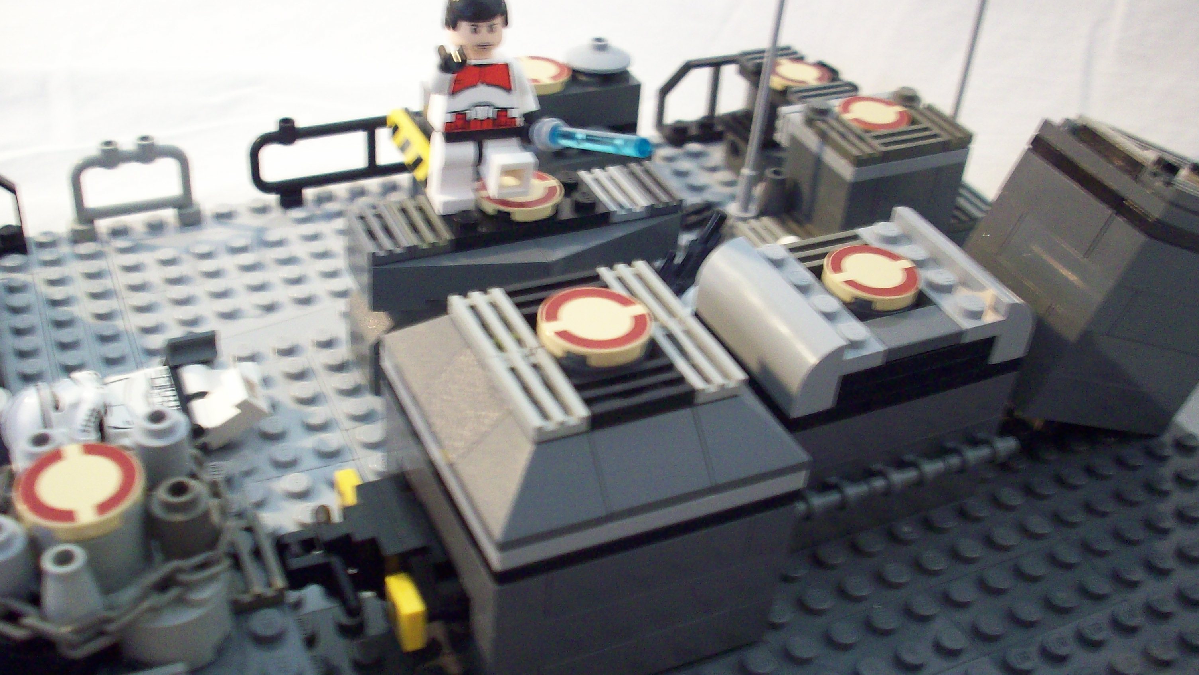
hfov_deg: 49.4
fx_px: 1303
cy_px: 341
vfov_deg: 29.0
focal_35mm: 41
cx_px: 590
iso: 168
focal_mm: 6.2
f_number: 2.8
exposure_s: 1/8
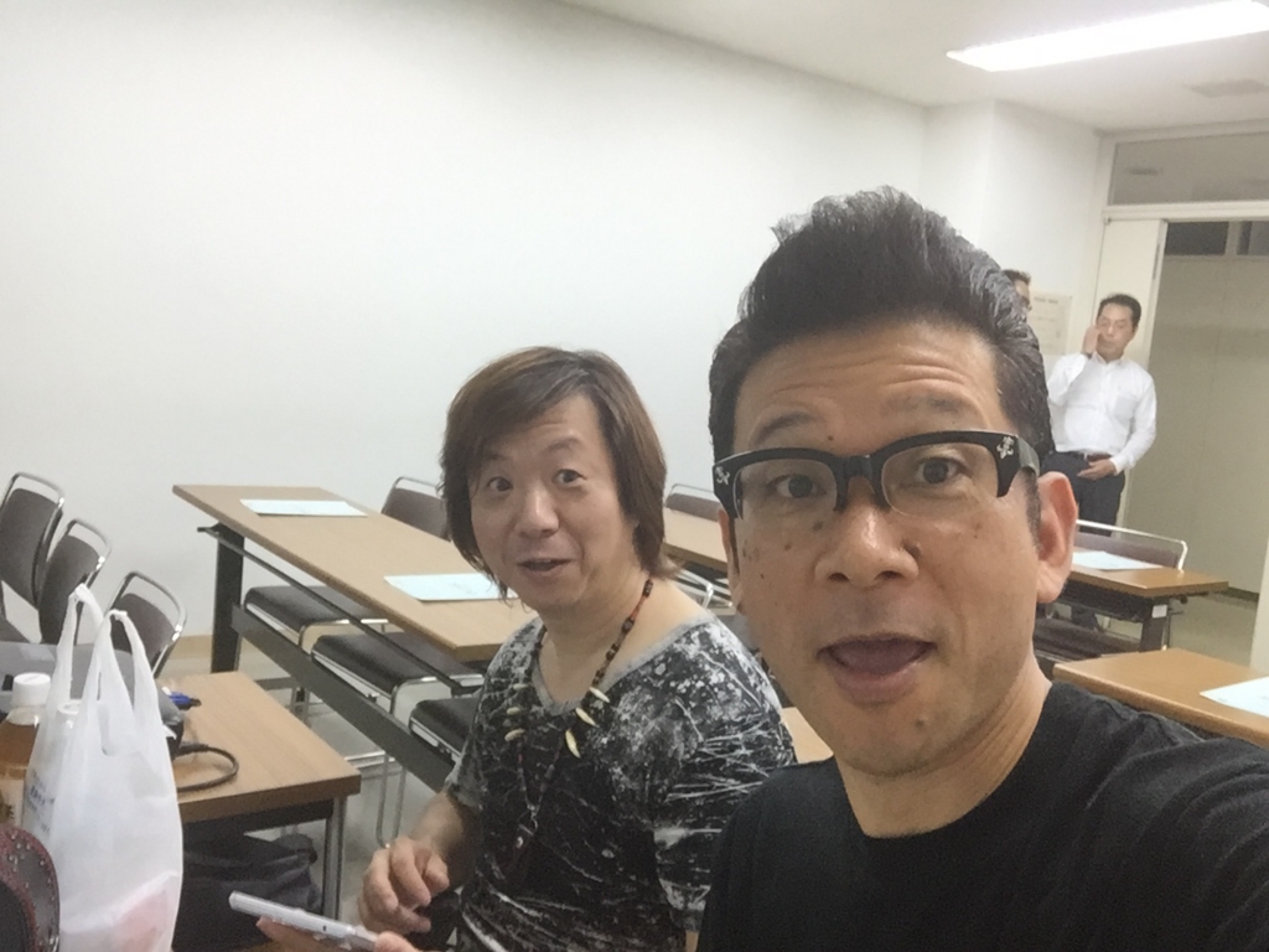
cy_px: 476
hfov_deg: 58.4
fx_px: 1136
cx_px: 634
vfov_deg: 45.4
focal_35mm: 31
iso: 100
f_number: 2.2
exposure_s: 1/30
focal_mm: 2.65
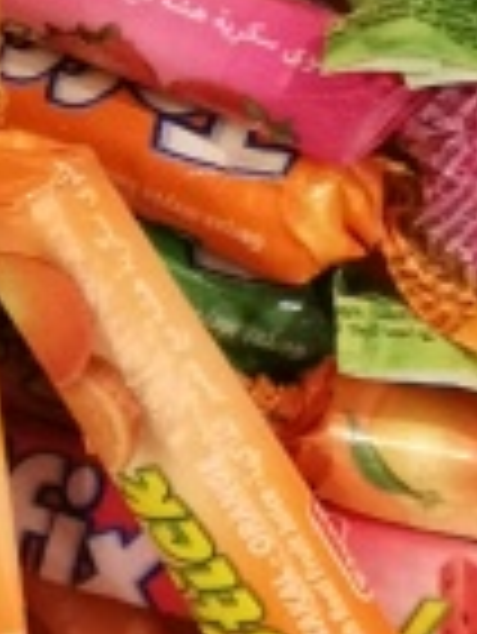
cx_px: -140
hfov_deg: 6.9
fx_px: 3944
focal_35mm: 215
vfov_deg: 9.1
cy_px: -81
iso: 160
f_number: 1.8
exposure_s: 1/50
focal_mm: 3.95
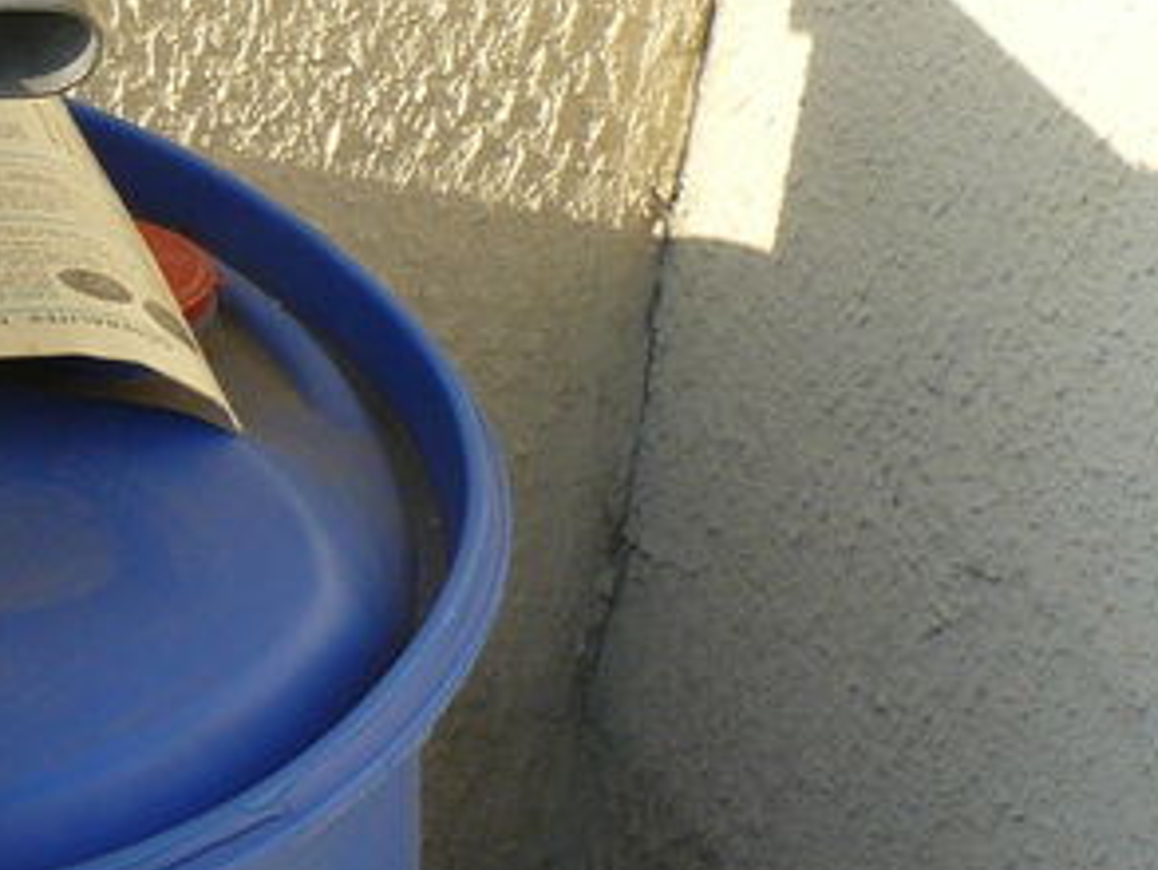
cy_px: 166
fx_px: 4116
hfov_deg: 15.1
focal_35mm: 123
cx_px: -447
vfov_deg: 12.0
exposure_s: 1/250
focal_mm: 6
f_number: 5
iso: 100
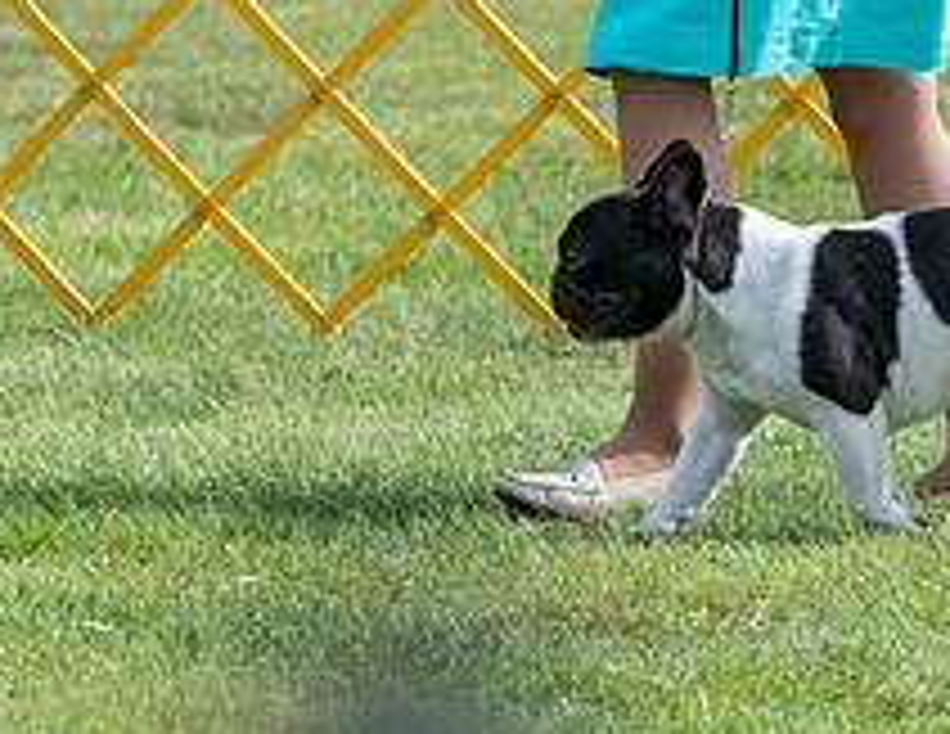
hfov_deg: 4.0
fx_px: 13622
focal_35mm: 491
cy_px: -268
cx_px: 540
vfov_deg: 3.1
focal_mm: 136
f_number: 5.6
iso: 250
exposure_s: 1/1250
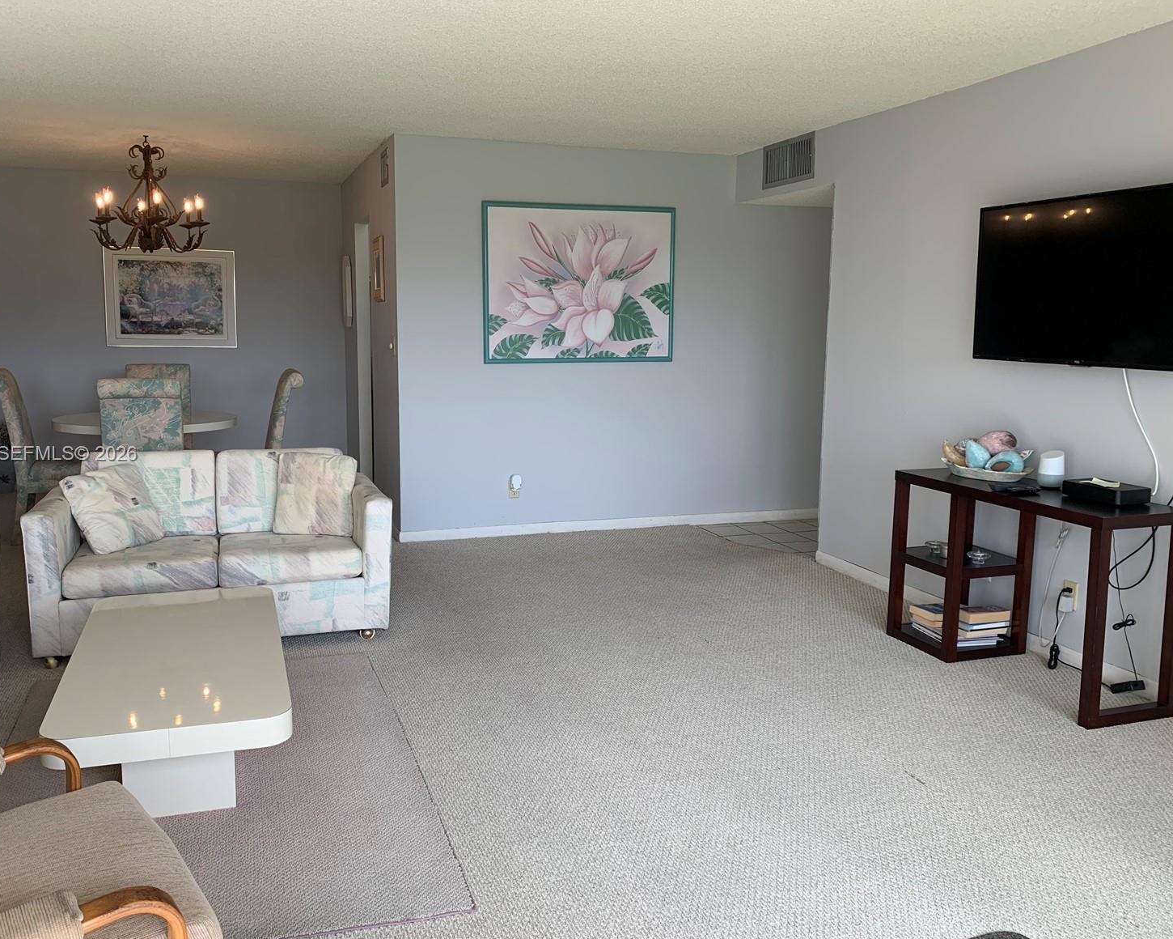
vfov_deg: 51.5
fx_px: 972
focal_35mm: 28
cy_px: 455
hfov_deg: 62.1
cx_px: 532
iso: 32
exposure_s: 1/122
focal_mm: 4.25
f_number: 1.8
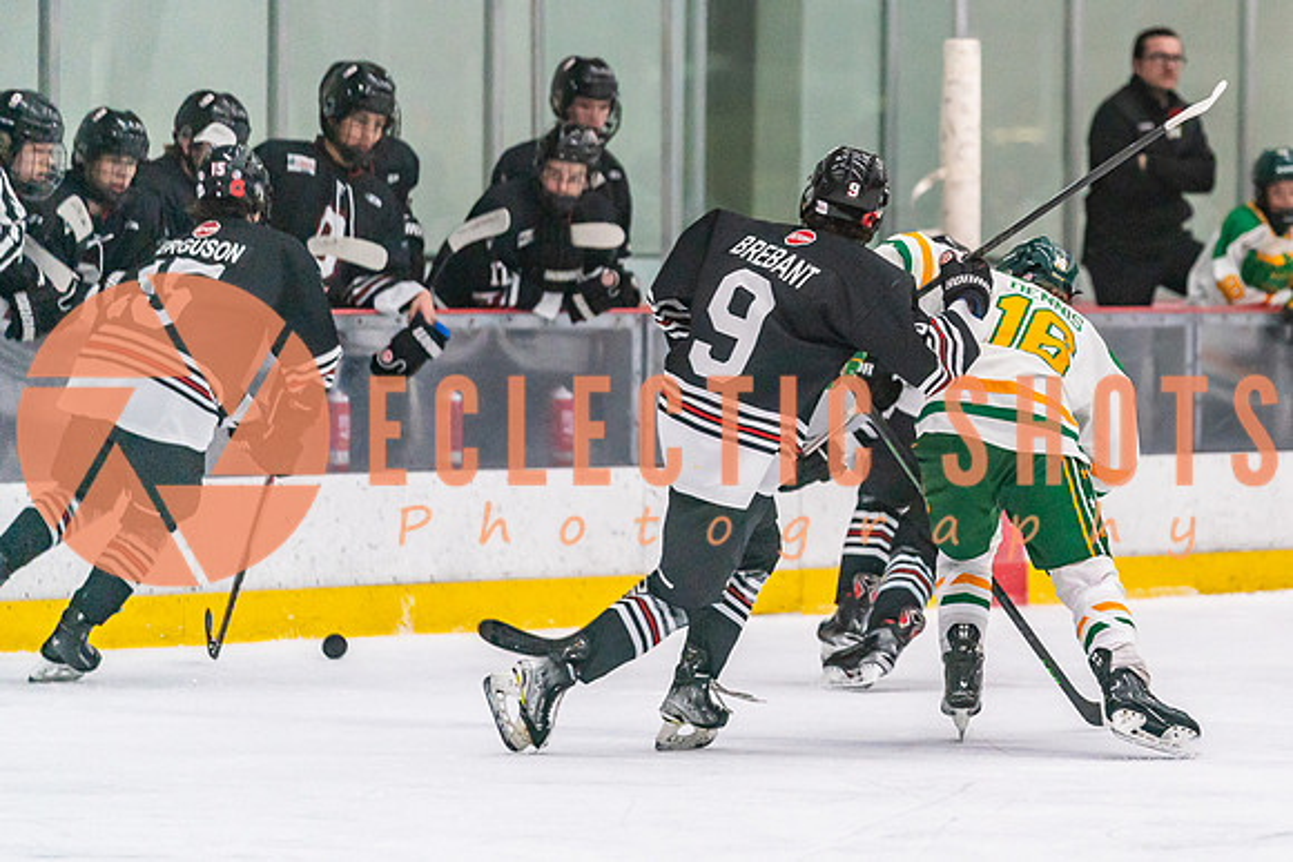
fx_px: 10567
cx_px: 951
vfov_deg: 4.7
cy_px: 339
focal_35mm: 294
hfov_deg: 7.0
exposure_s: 1/1250
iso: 3200
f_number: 2.8
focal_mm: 200
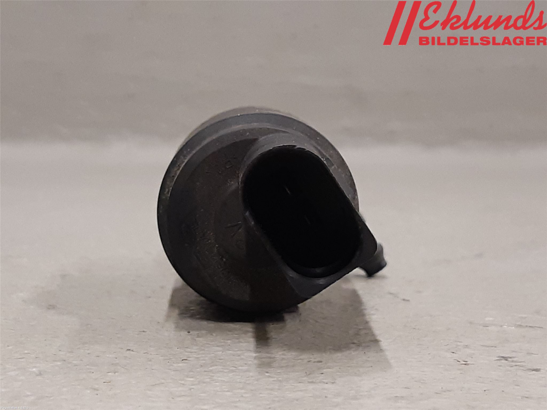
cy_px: 205
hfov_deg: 67.3
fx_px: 411
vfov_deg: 53.1
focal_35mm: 26
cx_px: 274
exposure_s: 1/50
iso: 160
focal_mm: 3.93
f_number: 1.7
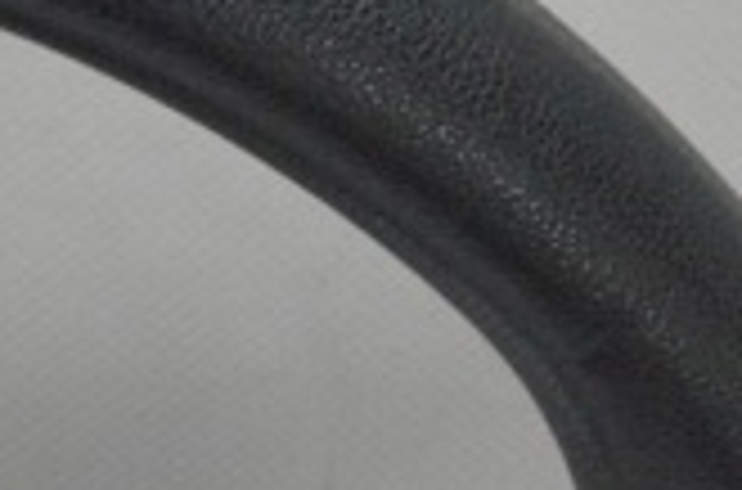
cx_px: -625
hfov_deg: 8.1
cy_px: -7
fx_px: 5035
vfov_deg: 5.6
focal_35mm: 245
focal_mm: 42
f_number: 20
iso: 6400
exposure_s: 1/20
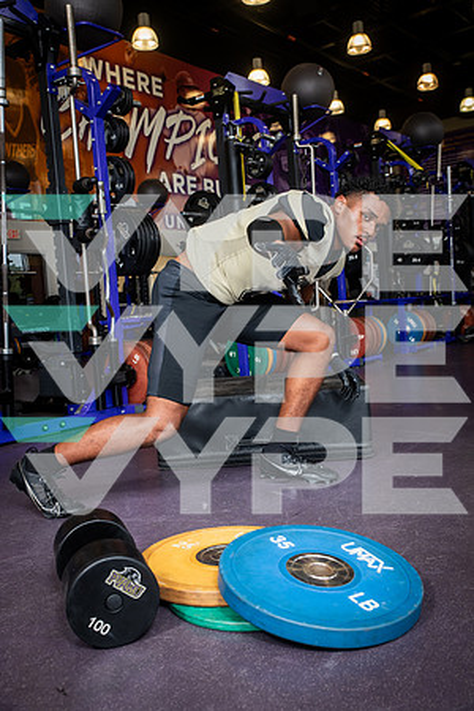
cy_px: 356
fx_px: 691
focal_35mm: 35
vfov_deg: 54.4
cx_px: 237
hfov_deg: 37.9
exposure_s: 1/250
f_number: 5.6
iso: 500
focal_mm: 35
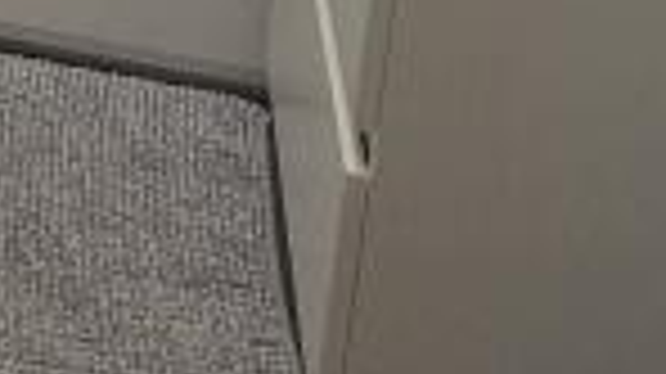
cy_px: -1027
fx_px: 1729
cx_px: -374
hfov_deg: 18.8
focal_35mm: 98
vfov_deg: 8.3
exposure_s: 1/50
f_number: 2.2
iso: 200
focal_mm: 2.2
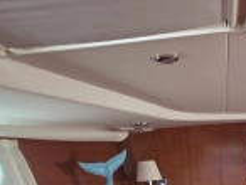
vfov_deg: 23.5
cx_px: 286
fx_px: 349
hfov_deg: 32.8
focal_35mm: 49
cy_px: 280
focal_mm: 2.2
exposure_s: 1/50
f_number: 1.9
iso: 320
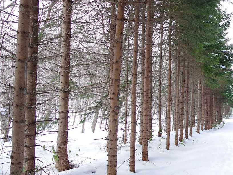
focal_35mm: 45
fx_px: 303
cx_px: 224
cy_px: 71
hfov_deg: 38.2
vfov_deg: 32.1
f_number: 5
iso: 100
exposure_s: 1/80
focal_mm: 16
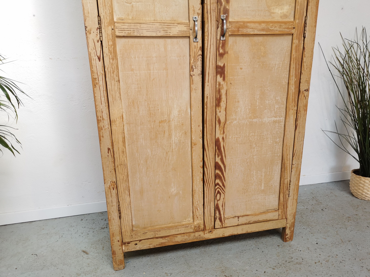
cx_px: 185
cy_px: 138
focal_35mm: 27
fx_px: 289
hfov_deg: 65.3
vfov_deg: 51.4
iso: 50
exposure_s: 1/113
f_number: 1.8
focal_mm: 5.58
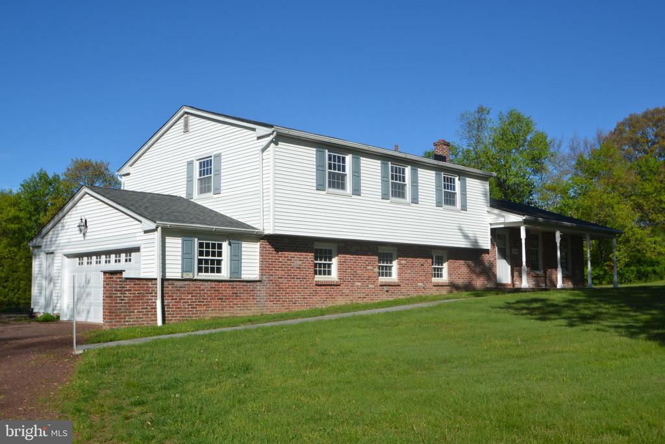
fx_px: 665
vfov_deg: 36.9
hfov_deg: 53.1
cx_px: 332
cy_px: 222
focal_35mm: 36
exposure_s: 1/320
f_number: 8
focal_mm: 24
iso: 100
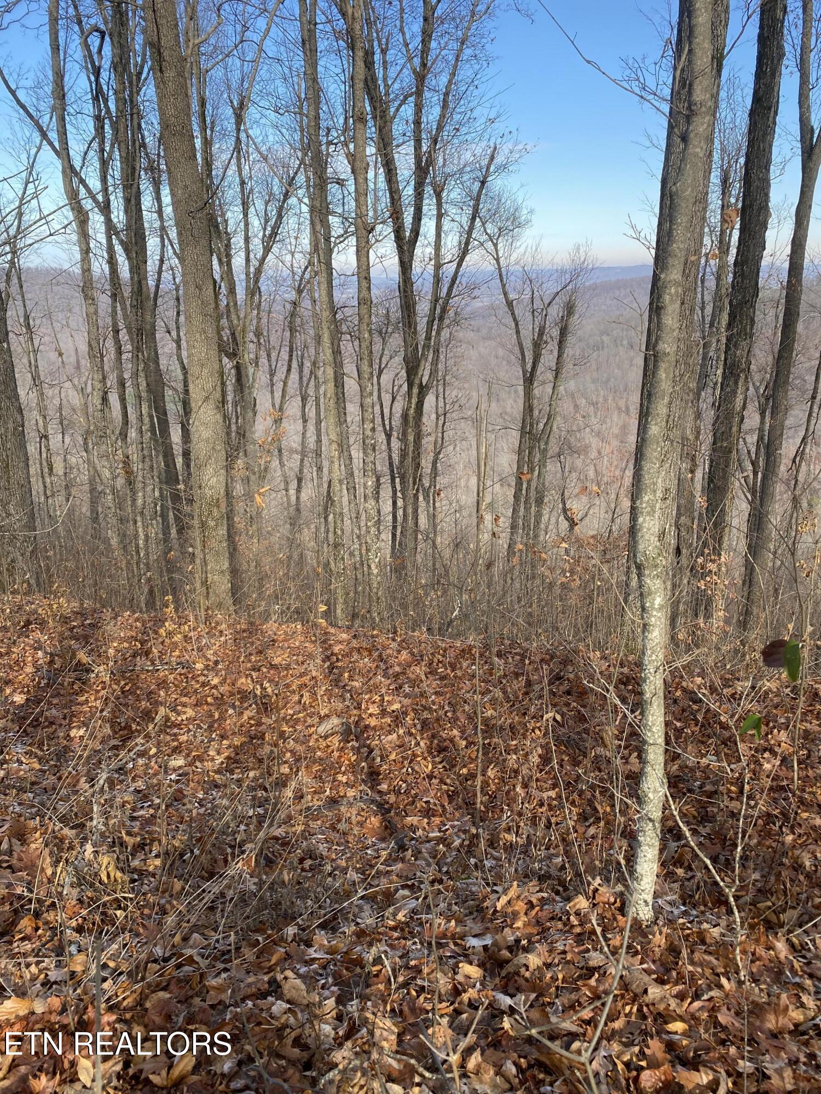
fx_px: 822
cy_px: 547
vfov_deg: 67.3
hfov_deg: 53.1
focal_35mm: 26
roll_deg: +1.5
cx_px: 410
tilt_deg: -18.1
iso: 32
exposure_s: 1/719
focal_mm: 4.25
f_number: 1.8
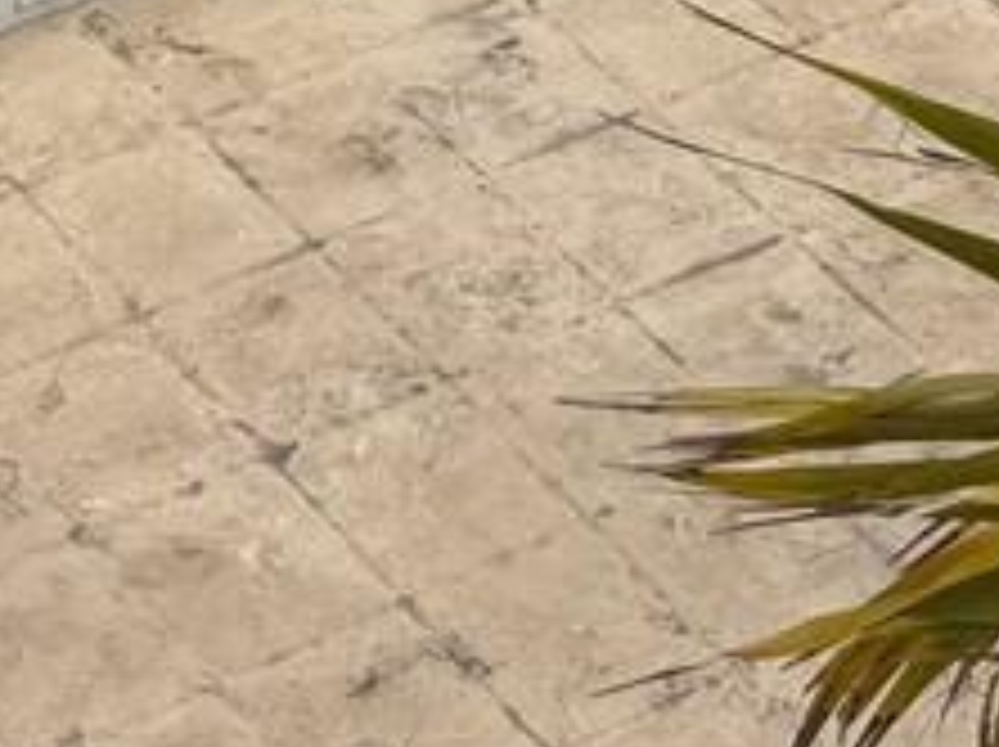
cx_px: -734
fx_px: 4987
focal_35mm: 173
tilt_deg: -33.1
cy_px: -742
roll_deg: +4.0
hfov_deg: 10.8
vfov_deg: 8.2
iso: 80
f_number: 1.78
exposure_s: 1/559
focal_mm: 6.76
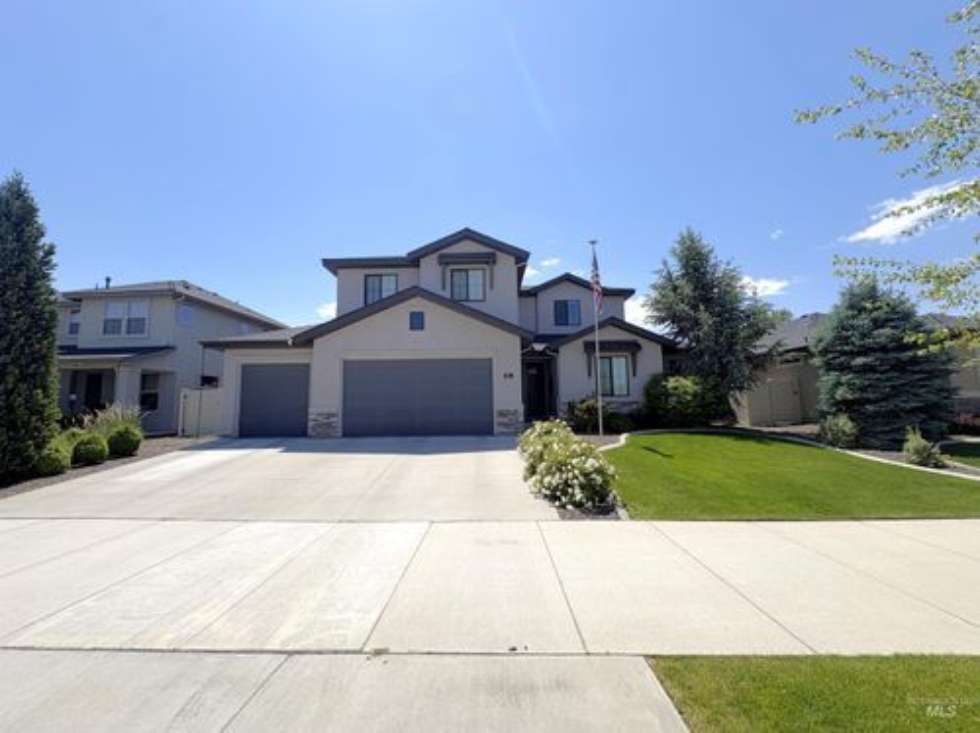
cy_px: 366
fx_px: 396
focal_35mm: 14
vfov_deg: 85.6
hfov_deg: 102.1
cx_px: 490
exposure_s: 1/1976
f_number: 2.2
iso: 50
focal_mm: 2.22
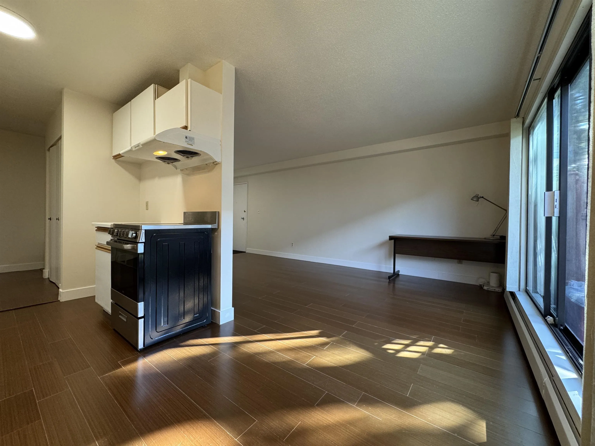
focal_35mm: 14
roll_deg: -0.5
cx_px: 298
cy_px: 223
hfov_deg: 102.1
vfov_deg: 85.7
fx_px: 241
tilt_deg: -1.1
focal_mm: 2.22
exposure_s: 1/120
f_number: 2.2
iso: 250
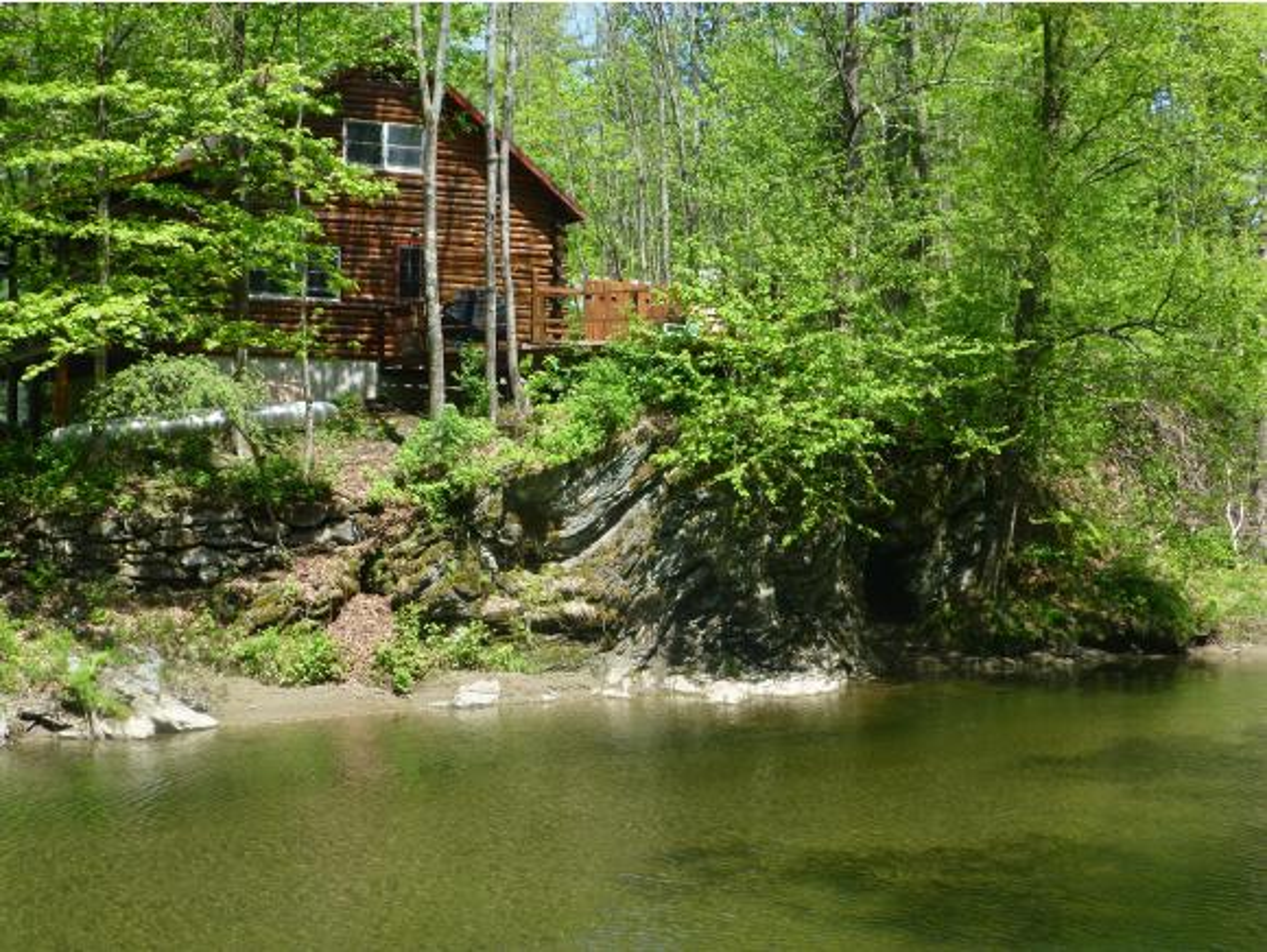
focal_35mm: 51
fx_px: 1868
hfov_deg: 37.5
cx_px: 634
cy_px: 476
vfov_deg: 28.6
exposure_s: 1/250
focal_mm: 9
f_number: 4.4
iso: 100
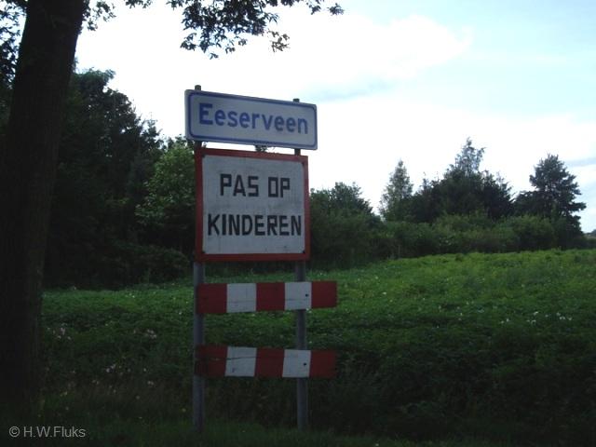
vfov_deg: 37.7
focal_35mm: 38
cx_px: 298
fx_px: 654
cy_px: 224
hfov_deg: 49.0
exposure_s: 1/1000
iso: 64
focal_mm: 7.9
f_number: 2.8
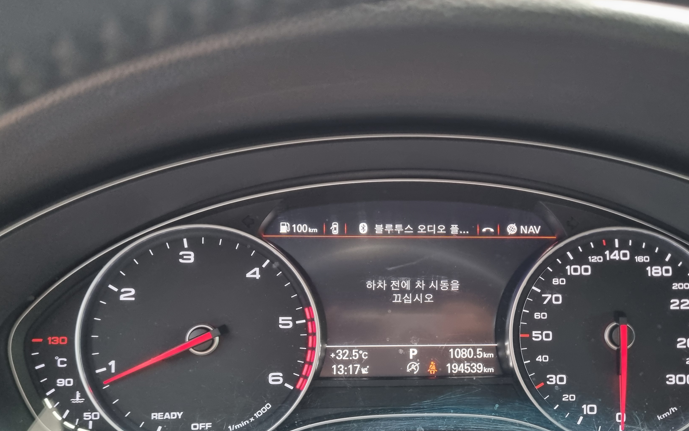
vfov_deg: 36.8
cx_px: 403
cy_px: 293
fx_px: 638
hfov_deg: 56.4
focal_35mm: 34
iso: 200
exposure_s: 1/60
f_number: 1.8
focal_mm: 5.4
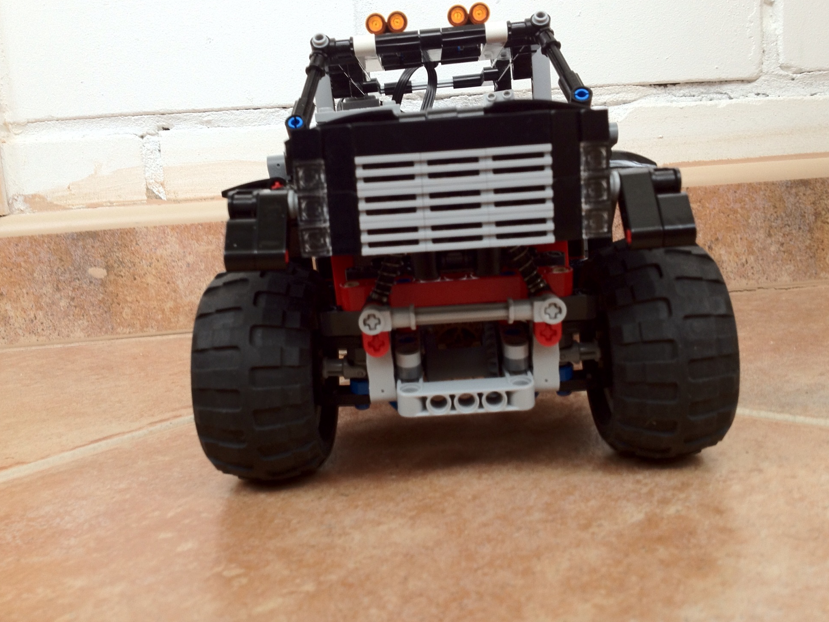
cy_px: 303
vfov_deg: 38.7
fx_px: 886
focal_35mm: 37
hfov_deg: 50.1
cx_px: 421
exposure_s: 1/20
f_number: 2.4
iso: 64
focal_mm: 4.28
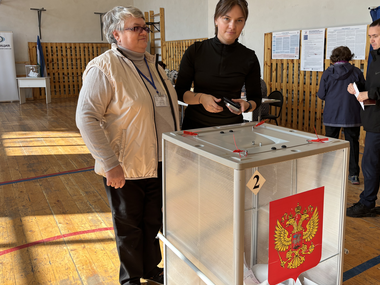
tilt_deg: -9.4
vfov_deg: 43.9
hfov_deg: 56.7
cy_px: 111
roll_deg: +0.7
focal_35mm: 32
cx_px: 209
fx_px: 351
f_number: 1.6
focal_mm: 5.96
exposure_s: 1/231
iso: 40
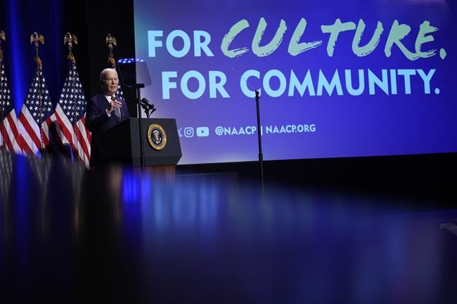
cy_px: 152
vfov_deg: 19.4
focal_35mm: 70
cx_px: 228
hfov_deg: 28.9
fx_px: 888
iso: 2000
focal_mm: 70
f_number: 2.8
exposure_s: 1/320
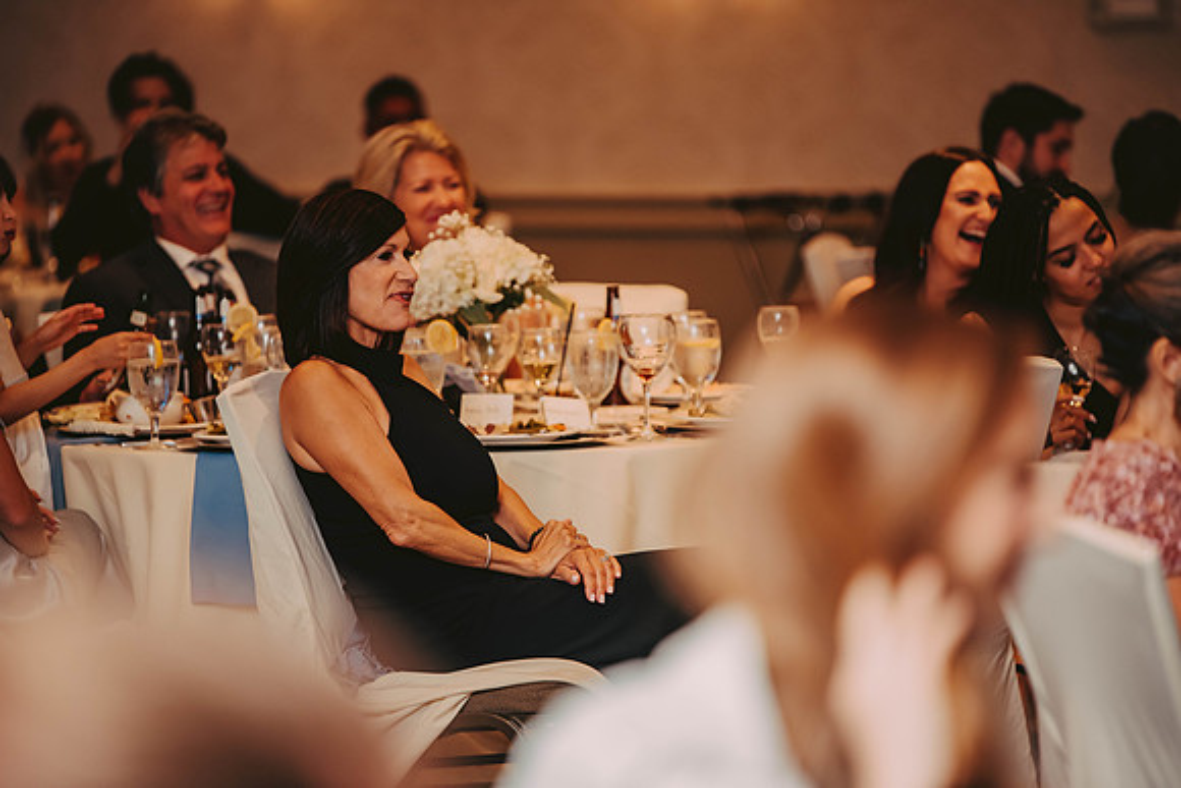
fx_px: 6562
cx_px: 590
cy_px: 394
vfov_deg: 6.9
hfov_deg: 10.3
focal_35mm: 200
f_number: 2.8
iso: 800
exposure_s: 1/60
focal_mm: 200
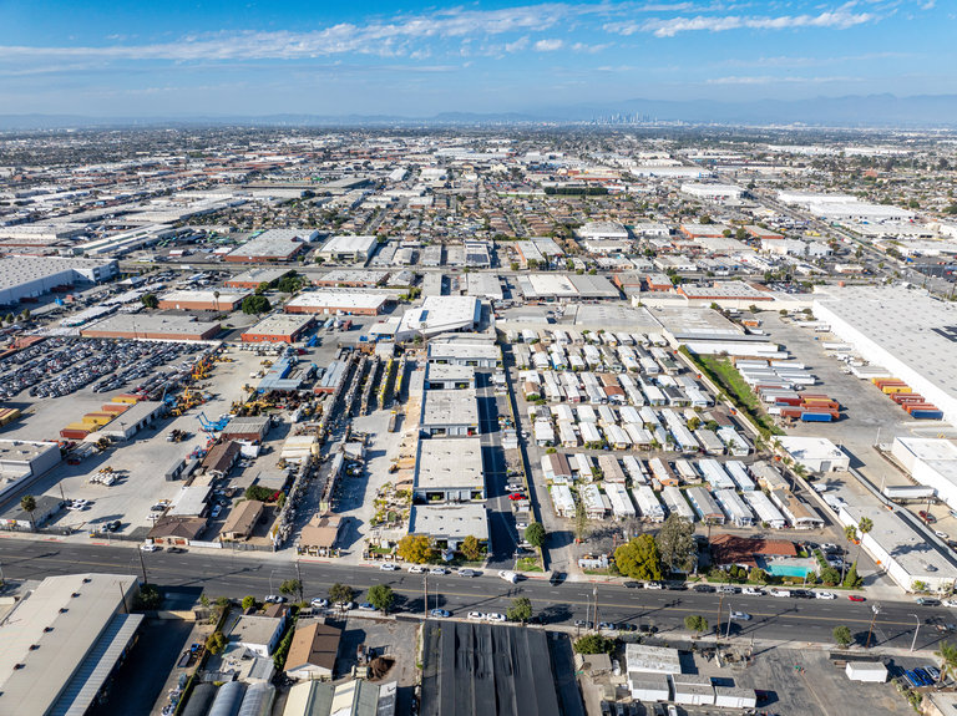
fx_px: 663
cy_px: 358
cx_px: 478
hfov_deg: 71.6
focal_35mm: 24
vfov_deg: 56.8
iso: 120
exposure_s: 1/60
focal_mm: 12.29
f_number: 2.8
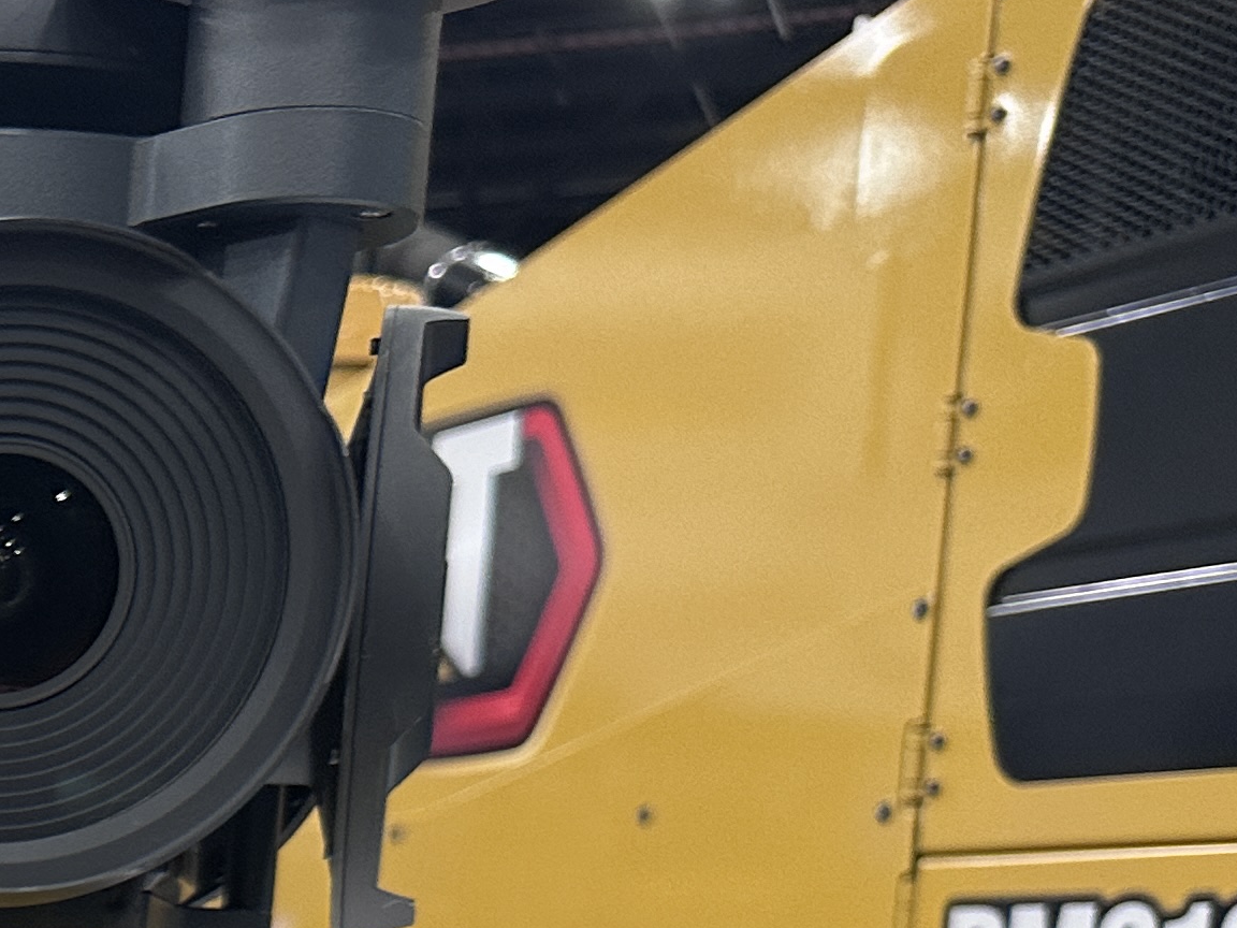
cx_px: -860
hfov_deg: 19.0
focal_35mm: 84
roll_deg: -2.9
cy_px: 1308
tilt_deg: -7.2
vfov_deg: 16.3
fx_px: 3002
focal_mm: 6.86
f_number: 1.78
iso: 125
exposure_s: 1/75
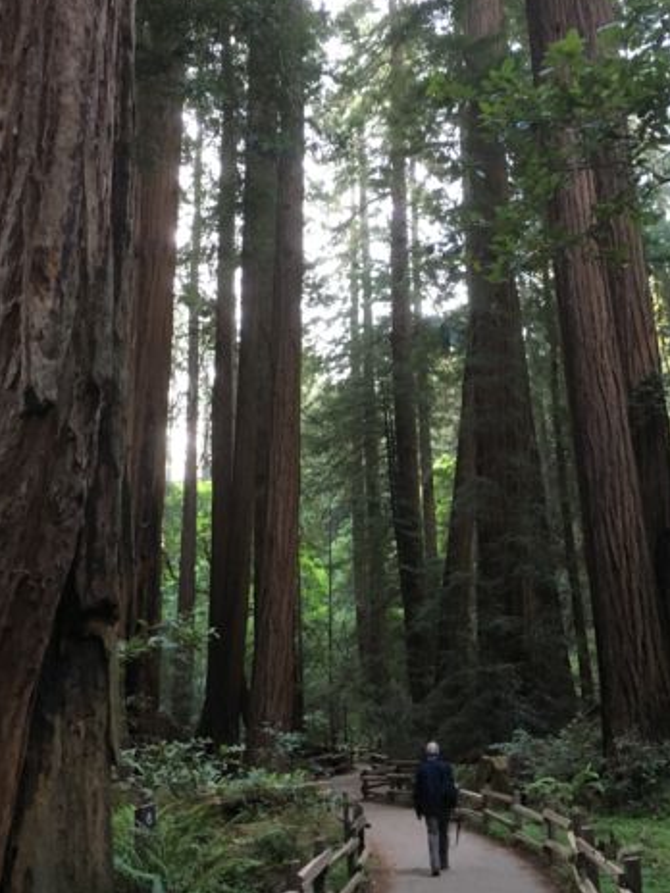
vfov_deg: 46.6
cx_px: 412
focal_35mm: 40
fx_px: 1032
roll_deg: +4.2
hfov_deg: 35.8
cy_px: 373
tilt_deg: +20.0
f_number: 2.2
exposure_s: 1/17
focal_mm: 4.15
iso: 200
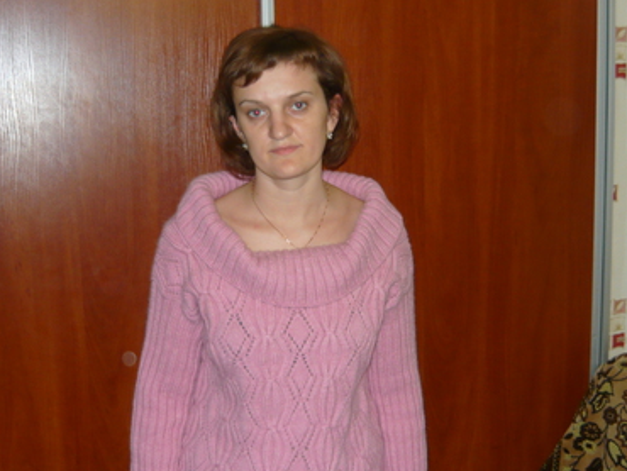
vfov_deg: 29.7
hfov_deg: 38.9
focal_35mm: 49
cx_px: 329
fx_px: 888
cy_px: 235
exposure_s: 1/30
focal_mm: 5.5
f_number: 2.8
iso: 125
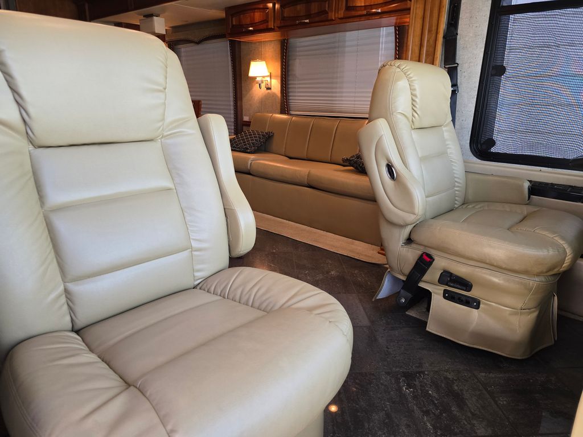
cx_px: 292
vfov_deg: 58.9
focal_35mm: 23
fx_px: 387
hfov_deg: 73.9
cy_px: 218
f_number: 1.7
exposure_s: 1/120
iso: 400
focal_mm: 6.3
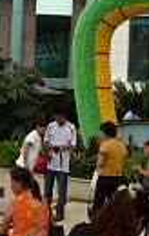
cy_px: 42
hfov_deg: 12.4
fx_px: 671
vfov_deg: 19.7
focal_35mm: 104
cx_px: -16
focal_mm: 5.3
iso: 80
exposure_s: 1/160
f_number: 4
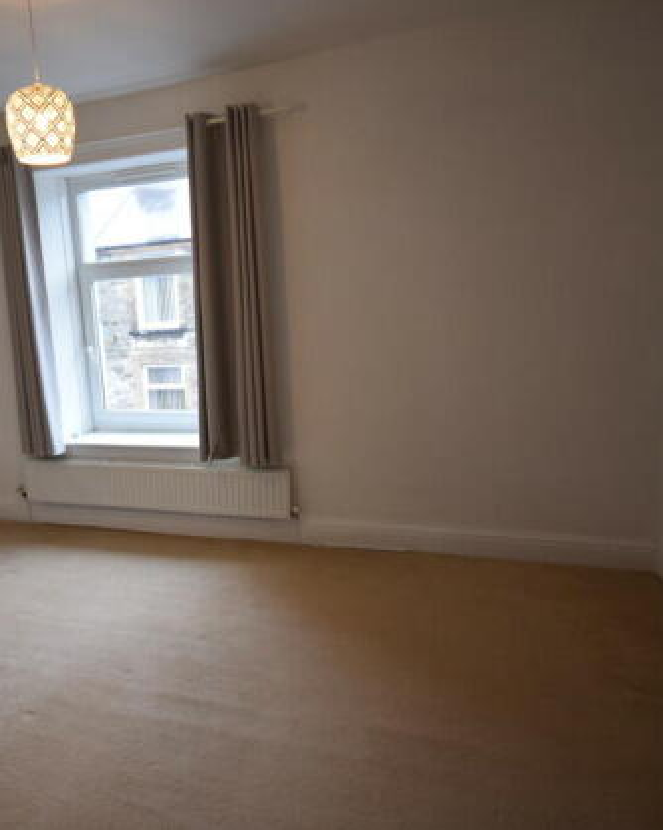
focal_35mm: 25
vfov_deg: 67.3
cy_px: 398
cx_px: 158
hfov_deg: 53.3
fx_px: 623
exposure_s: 1/60
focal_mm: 11.5
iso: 560
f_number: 4.2
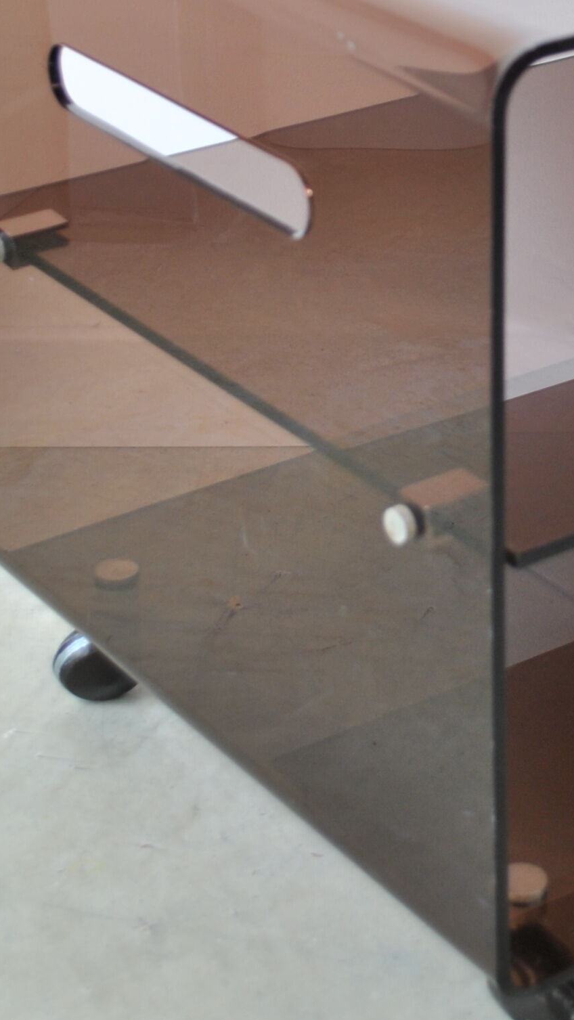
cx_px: 626
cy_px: 195
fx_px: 2624
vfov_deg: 21.7
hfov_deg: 12.3
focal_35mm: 97
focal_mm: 24
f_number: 4.5
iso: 100
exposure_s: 1/50
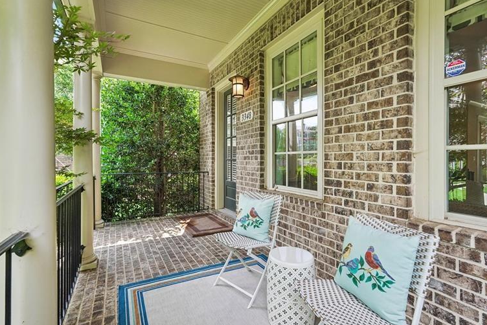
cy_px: 160
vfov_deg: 70.5
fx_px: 230
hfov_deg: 93.2
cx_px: 236
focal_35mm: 17
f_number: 8
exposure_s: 1/100
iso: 800
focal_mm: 16
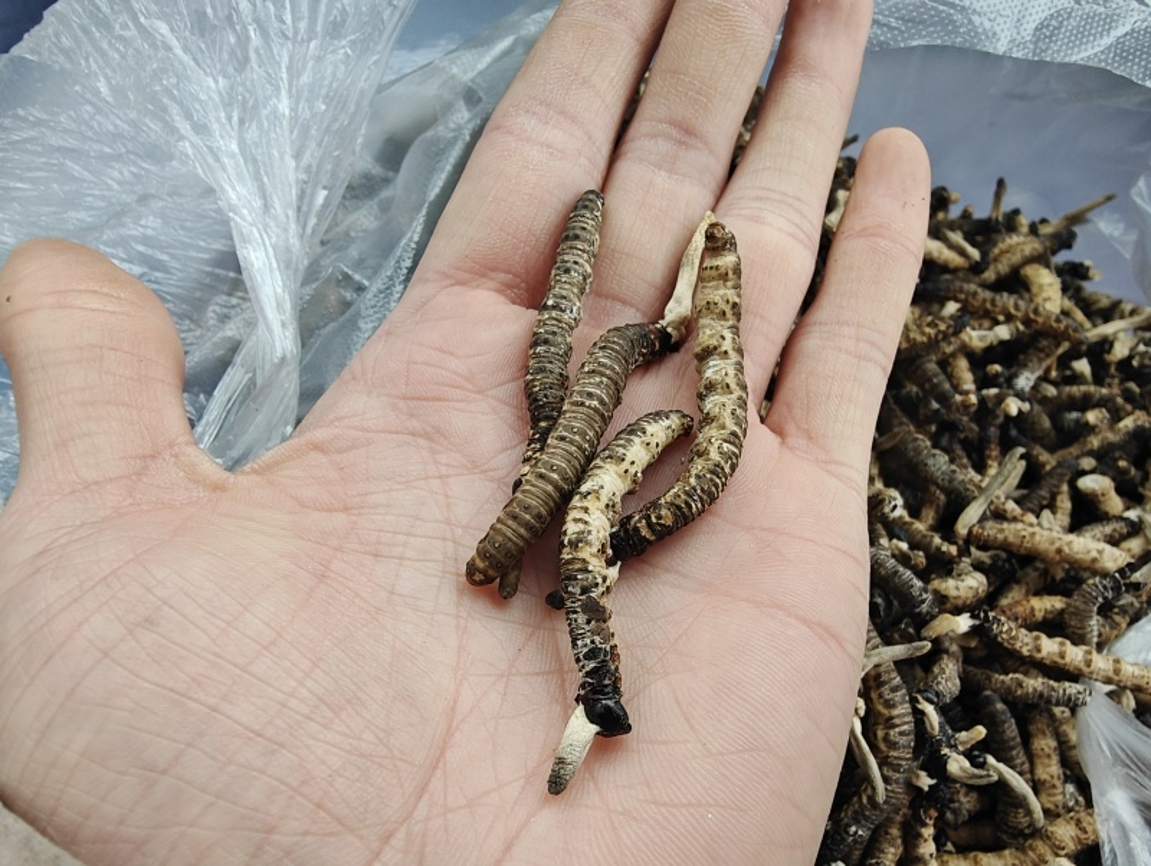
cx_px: 576
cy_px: 433
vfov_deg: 53.2
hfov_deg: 67.2
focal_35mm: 26
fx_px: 866
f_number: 2
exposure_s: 1/33.3
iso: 268
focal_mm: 2.32
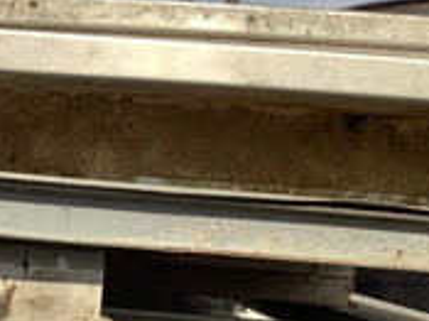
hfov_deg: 25.4
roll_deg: +1.8
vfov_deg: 20.2
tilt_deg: -5.4
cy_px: 304
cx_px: -44
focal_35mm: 71
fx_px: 879
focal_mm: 3.3
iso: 25
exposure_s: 1/1006
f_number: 2.4
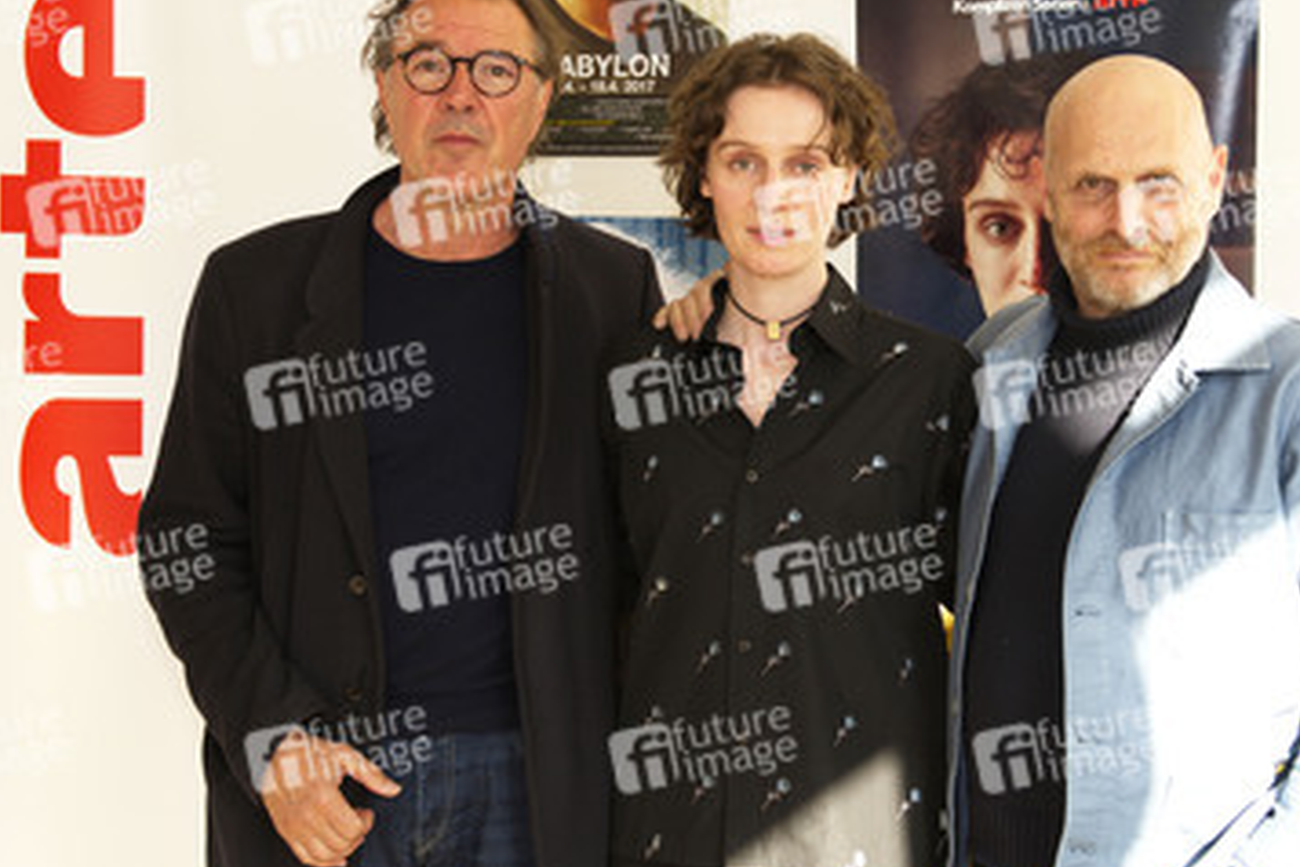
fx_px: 1733
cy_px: 477
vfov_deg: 28.1
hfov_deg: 41.0
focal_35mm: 48
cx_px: 752
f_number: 4.5
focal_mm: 38
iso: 400
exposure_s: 1/200
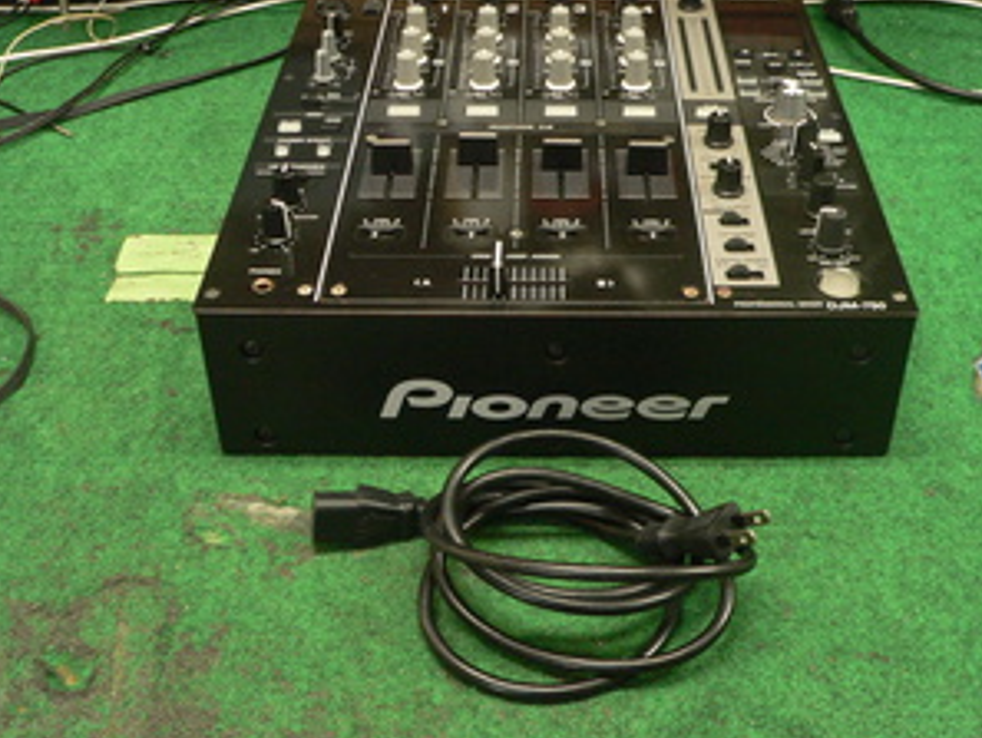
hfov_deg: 41.1
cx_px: 559
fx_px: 1305
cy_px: 303
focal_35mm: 46
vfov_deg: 31.5
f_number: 2.8
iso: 200
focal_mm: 6
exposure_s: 1/13
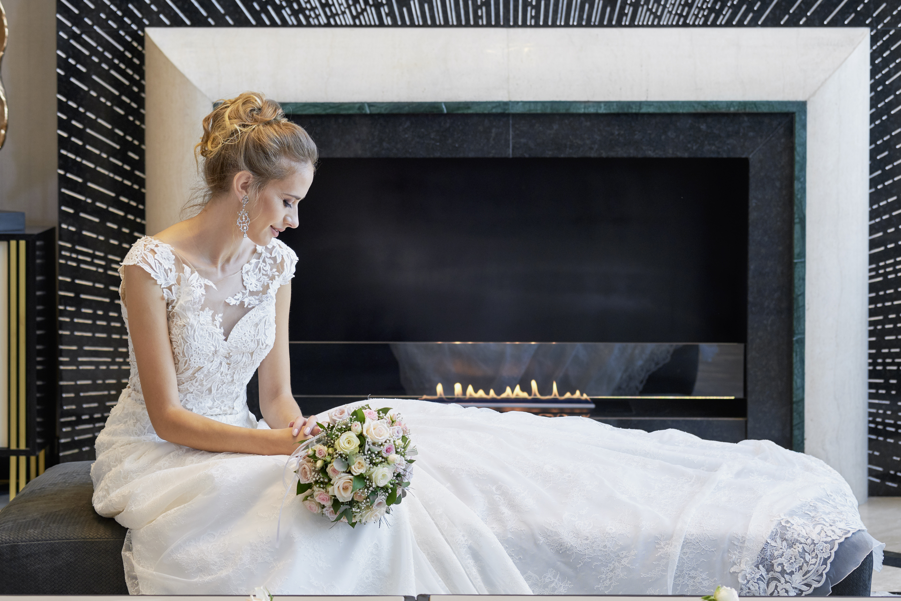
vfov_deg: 15.2
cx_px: 450
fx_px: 2252
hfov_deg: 22.6
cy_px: 300
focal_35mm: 90
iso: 400
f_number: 4
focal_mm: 60
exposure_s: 1/60
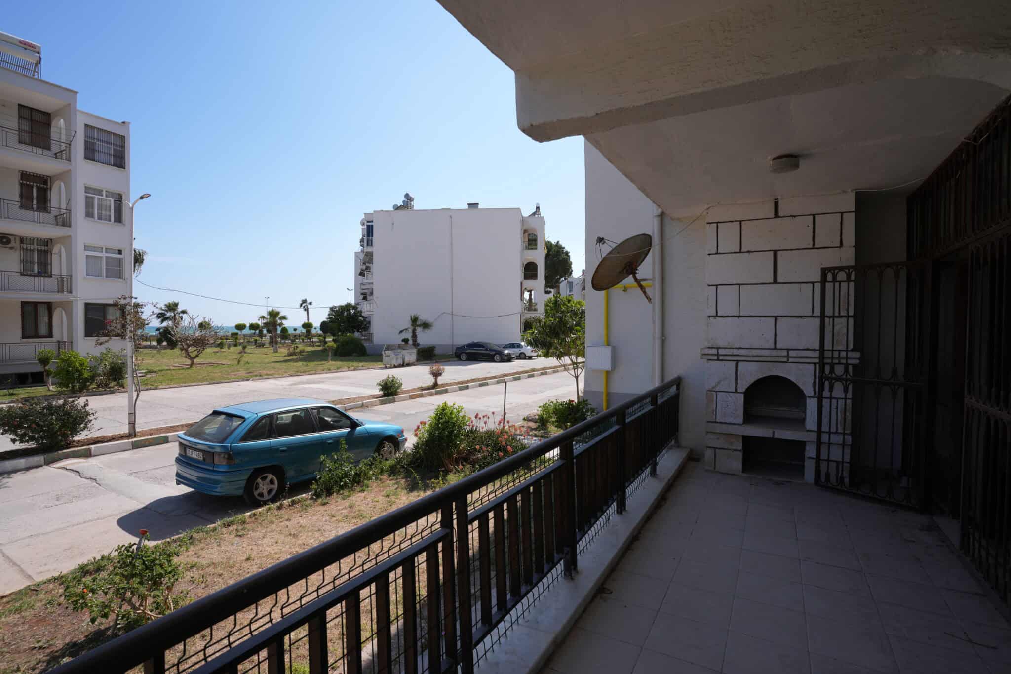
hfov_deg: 93.3
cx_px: 506
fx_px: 477
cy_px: 337
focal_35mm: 17
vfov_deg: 70.4
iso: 100
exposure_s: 1/250
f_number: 8
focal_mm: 17
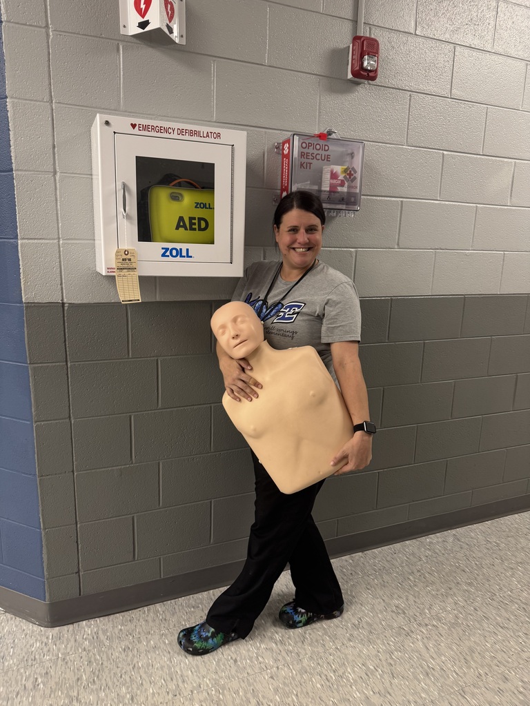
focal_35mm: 24
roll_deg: -1.4
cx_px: 265
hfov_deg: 56.8
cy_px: 353
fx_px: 490
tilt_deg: -11.3
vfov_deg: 71.6
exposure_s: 1/60
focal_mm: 6.76
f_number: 1.78
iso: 160
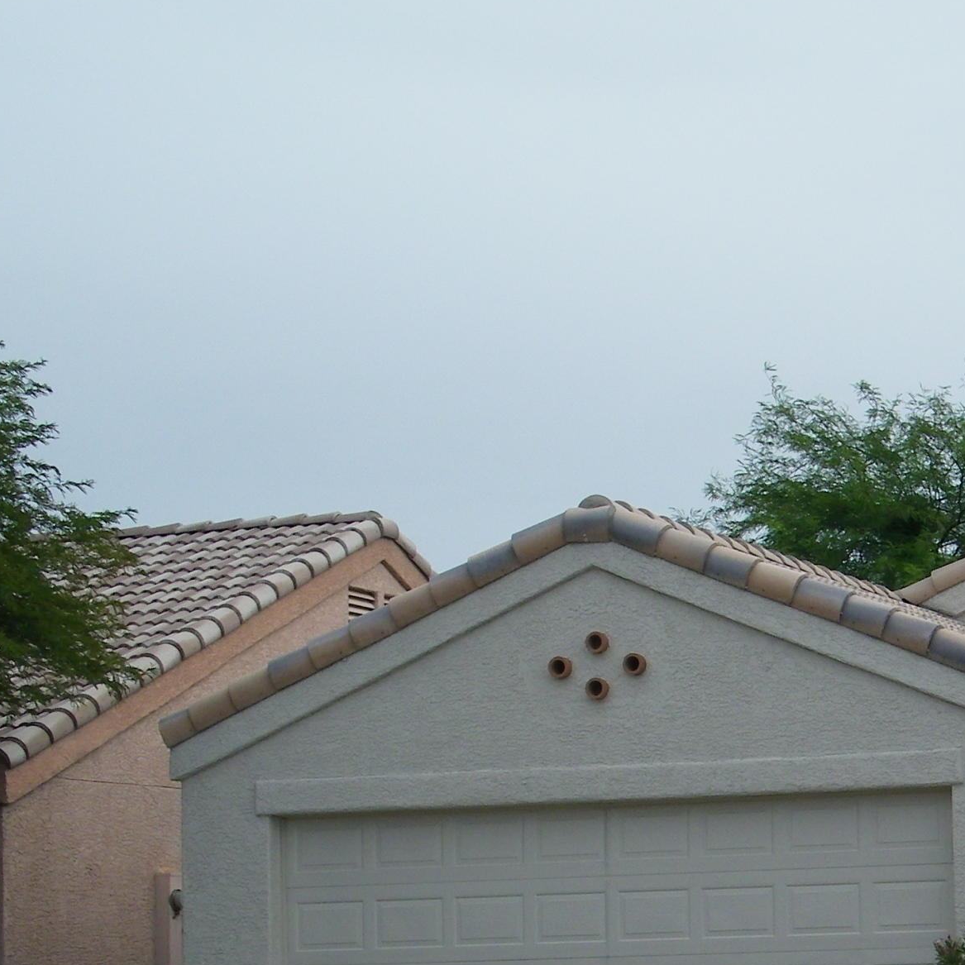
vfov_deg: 17.2
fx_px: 3154
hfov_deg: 16.9
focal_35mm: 100
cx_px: 1033
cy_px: 814
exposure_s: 1/800
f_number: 3.9
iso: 80
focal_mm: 7.9
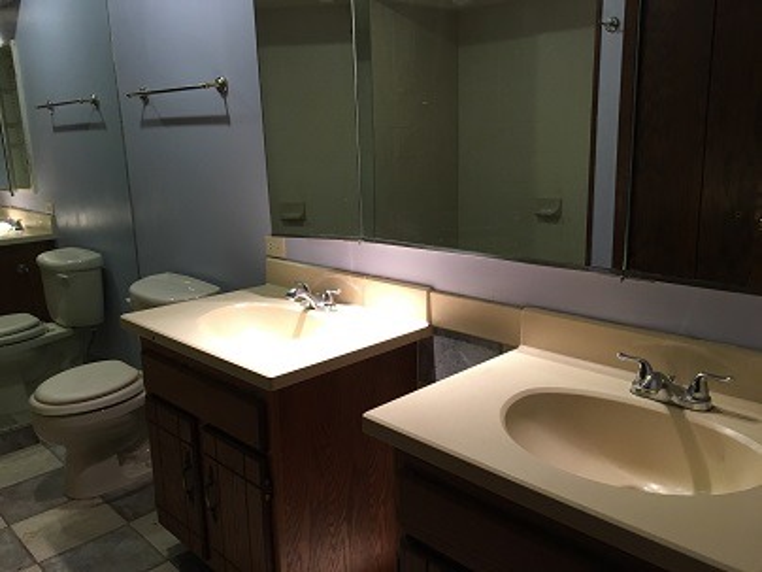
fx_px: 638
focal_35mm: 29
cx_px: 381
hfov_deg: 61.7
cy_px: 286
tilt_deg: -13.2
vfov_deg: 48.2
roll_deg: +0.9
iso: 100
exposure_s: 1/30
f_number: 2.2
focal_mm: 4.15
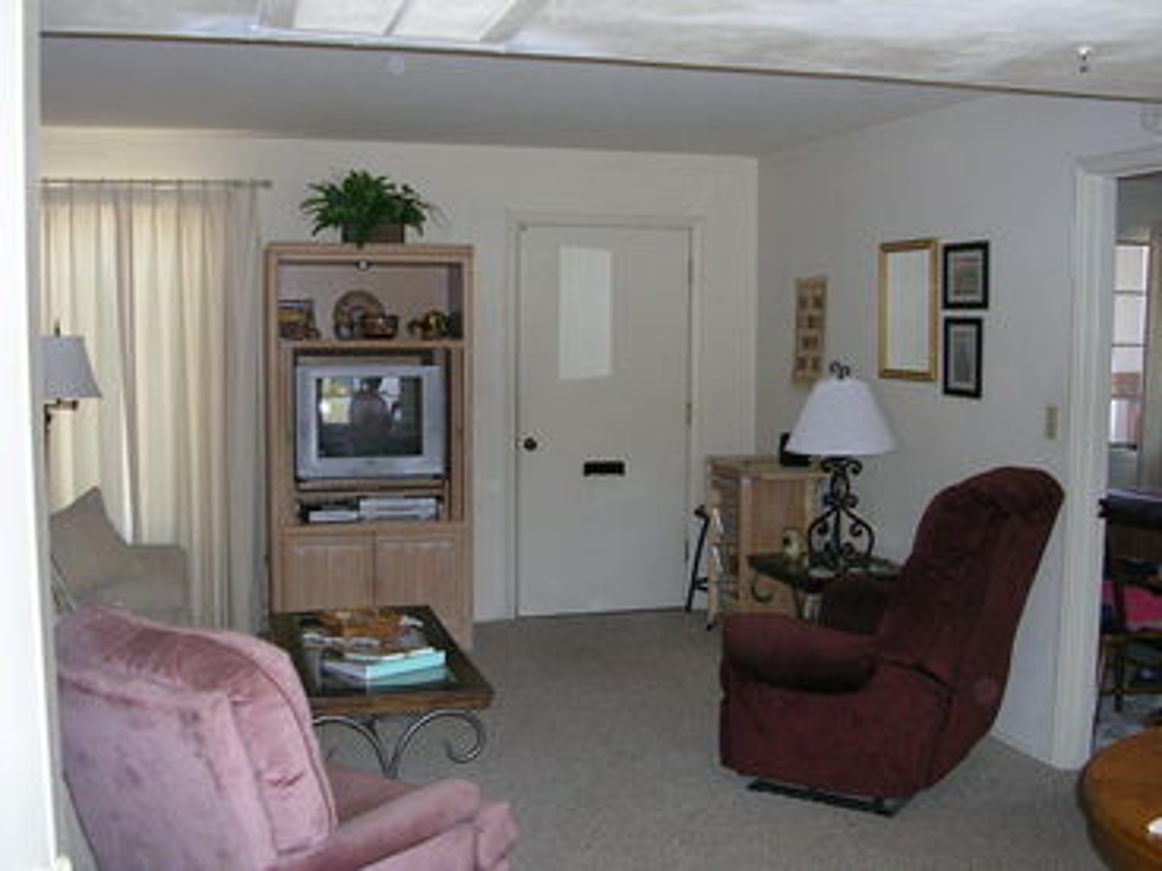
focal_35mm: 38
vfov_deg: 37.7
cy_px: 436
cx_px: 581
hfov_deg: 49.0
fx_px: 1276
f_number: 2.8
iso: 148
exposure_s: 1/60.1
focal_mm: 5.8
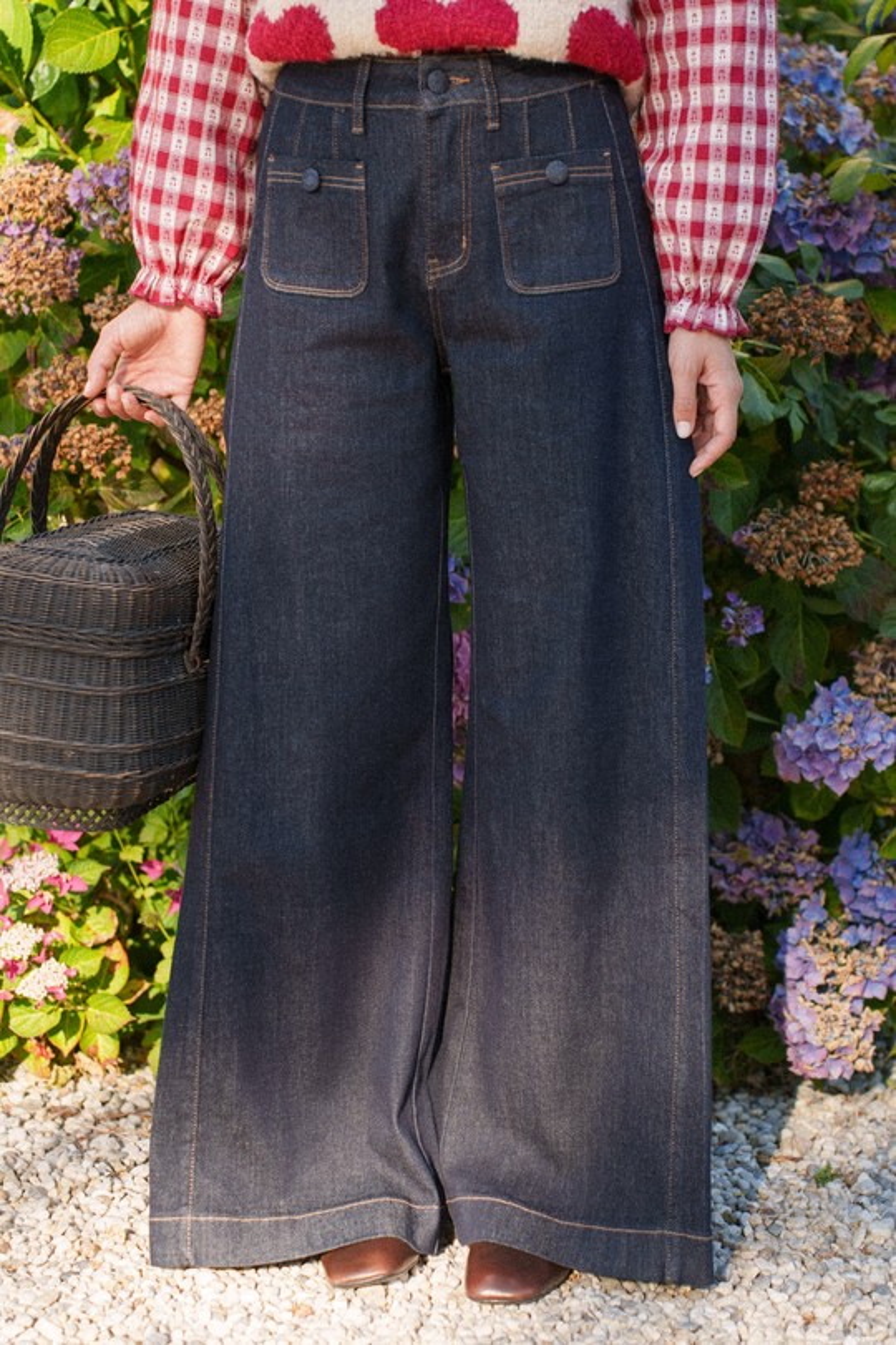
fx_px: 2800
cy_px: 672
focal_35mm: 75
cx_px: 448
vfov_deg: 27.0
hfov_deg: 18.2
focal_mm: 75
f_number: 3.2
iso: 125
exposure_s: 1/640
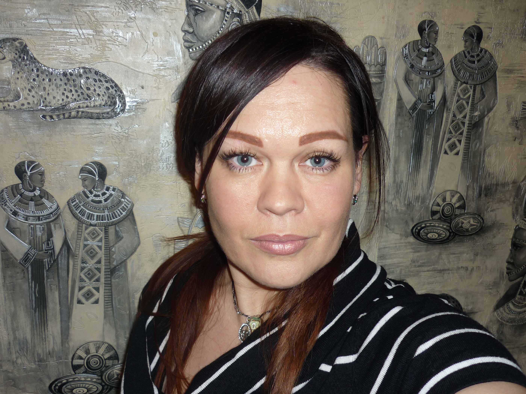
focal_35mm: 33
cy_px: 197
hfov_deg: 55.4
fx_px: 501
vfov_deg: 42.9
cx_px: 263
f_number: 2.8
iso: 100
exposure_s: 1/30
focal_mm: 5.5
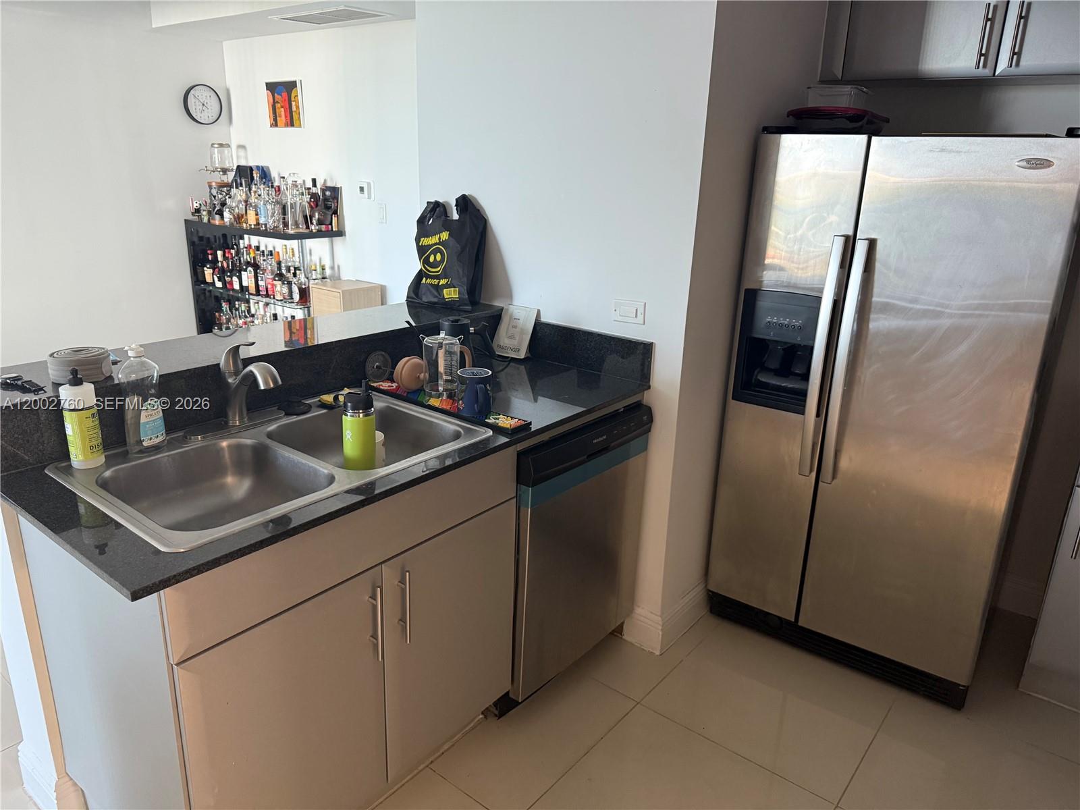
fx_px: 749
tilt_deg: -17.6
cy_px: 405
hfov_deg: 71.6
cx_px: 540
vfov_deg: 56.8
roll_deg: -1.6
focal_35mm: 24
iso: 320
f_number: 1.78
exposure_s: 1/60
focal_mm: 6.76
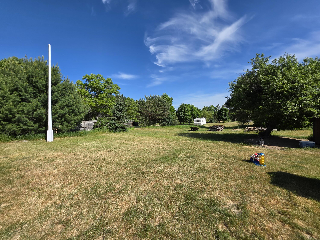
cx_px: 160
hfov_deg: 106.2
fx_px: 120
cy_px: 120
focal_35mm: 13
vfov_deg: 89.9
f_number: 1.9
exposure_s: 1/2384
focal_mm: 2.2
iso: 40
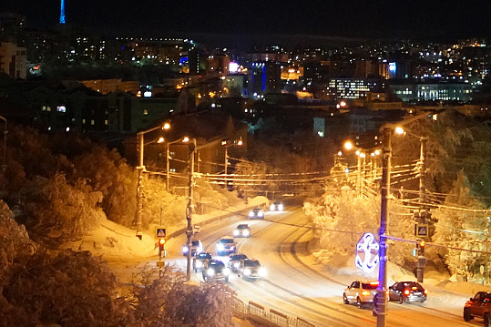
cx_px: 294
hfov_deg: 22.8
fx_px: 1213
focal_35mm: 89
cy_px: -12
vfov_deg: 15.0
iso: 1600
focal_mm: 20
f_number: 4
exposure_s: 1/15
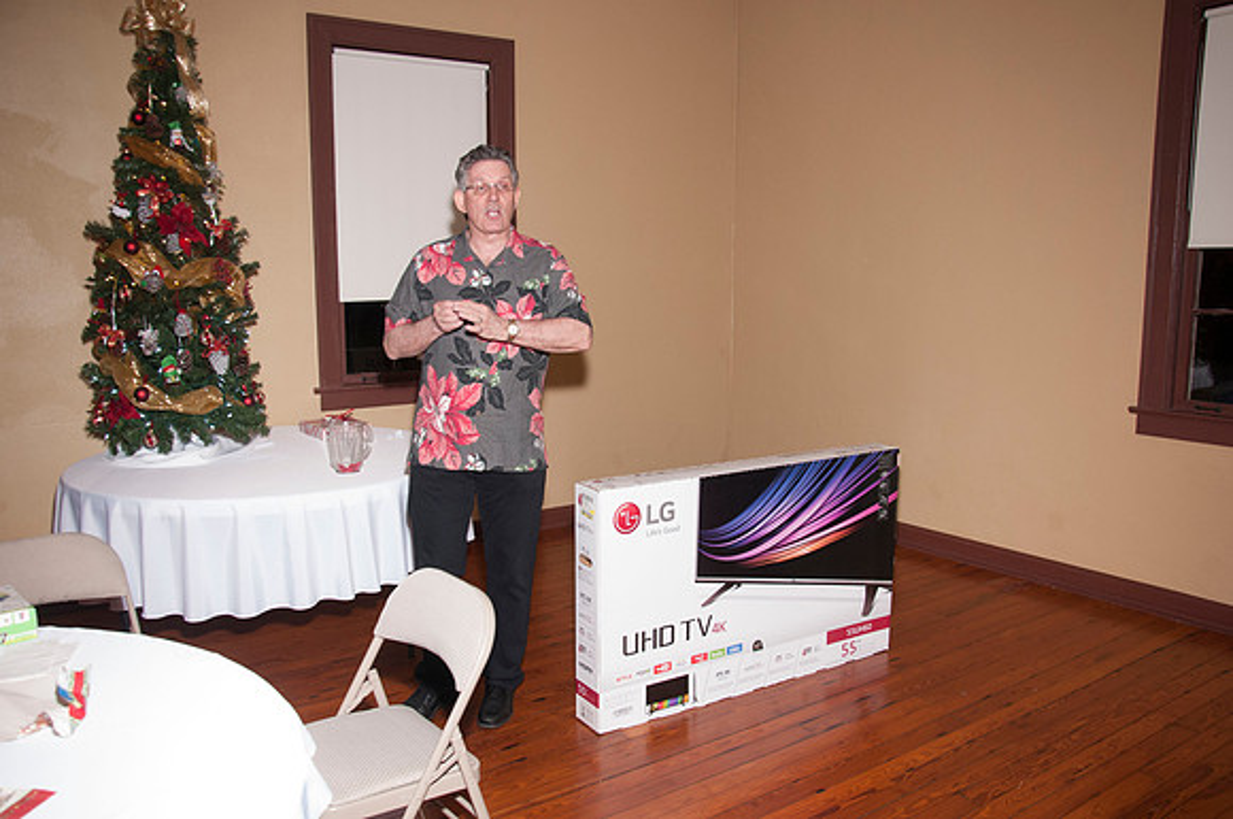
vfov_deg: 47.8
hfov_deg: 67.5
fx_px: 923
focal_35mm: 27
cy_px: 410
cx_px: 616
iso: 800
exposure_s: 1/80
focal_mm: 18
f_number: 5.6
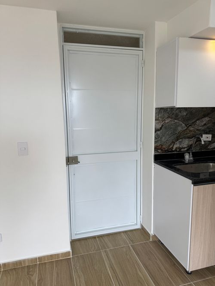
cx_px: 108
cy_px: 143
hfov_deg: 56.8
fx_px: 199
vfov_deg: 71.6
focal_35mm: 24
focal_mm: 6.76
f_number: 1.78
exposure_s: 1/220
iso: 64
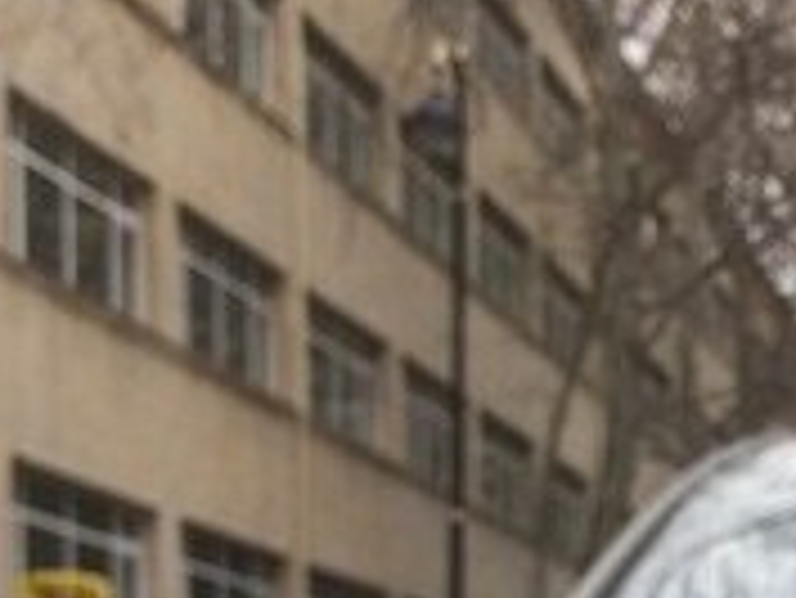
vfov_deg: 12.9
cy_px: 924
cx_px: 1133
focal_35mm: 108
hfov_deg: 16.8
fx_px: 2485
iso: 32
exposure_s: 1/291
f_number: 2.2
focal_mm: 4.15
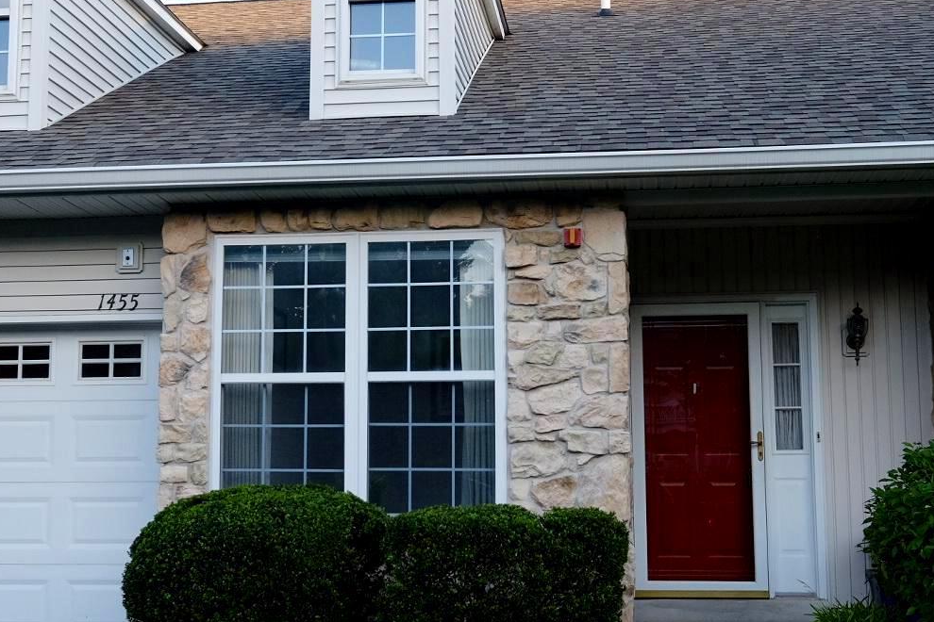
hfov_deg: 38.2
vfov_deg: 26.0
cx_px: 440
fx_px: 1349
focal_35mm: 52
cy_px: 322
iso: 800
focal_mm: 19.1
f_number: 5.6
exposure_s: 1/400
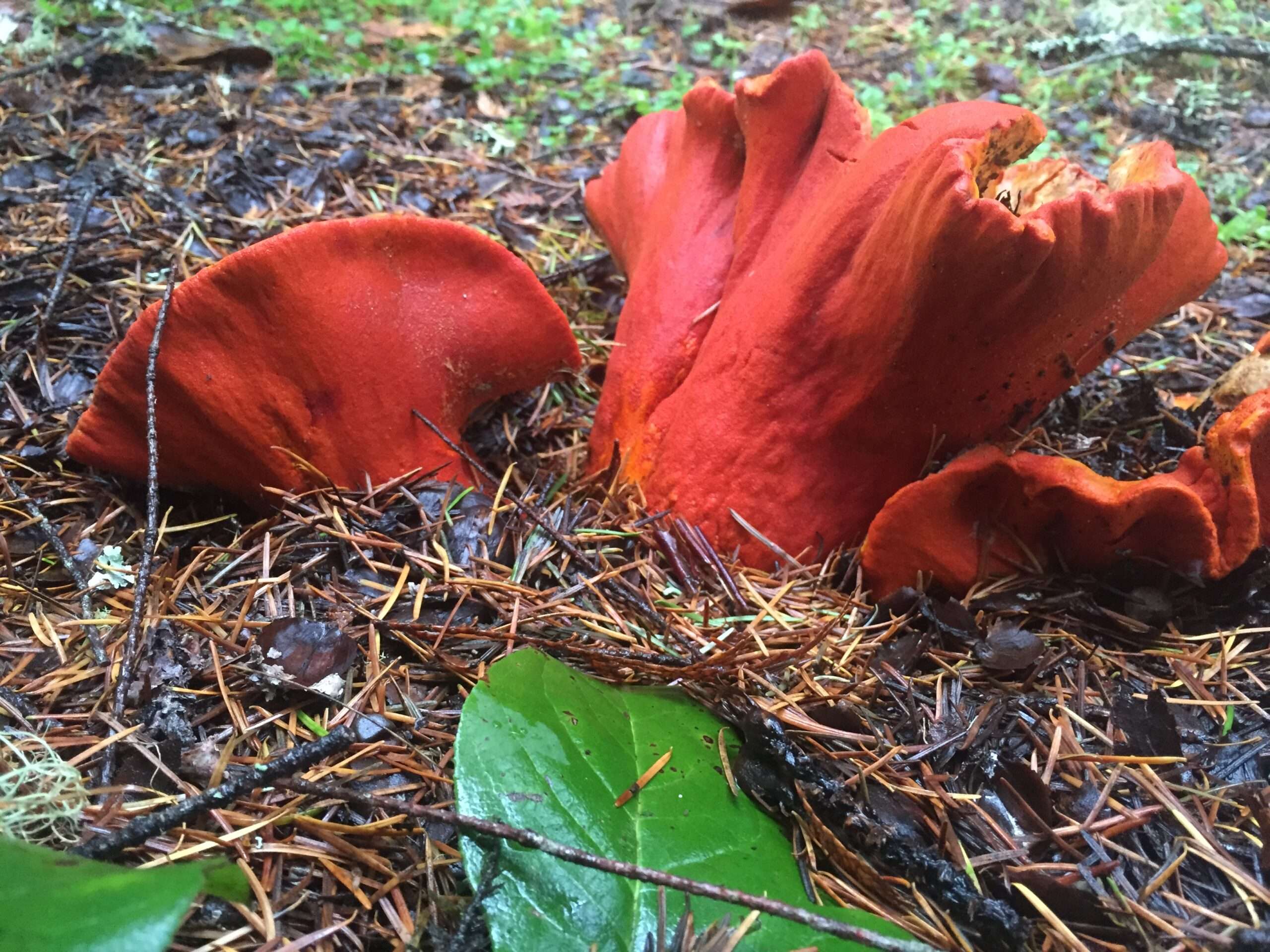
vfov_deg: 48.2
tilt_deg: -43.7
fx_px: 1064
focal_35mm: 29
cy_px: 476
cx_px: 635
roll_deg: +8.6
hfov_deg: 61.7
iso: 250
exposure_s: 1/17
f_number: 2.2
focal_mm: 4.15
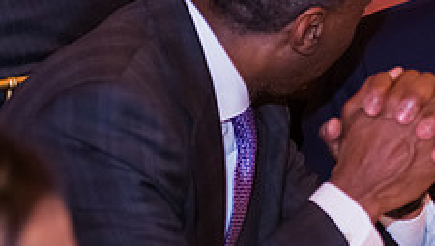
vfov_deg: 6.4
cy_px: -13
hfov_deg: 11.2
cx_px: 512
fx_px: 2182
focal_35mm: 189
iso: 3200
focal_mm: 70
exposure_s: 1/100
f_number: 3.2
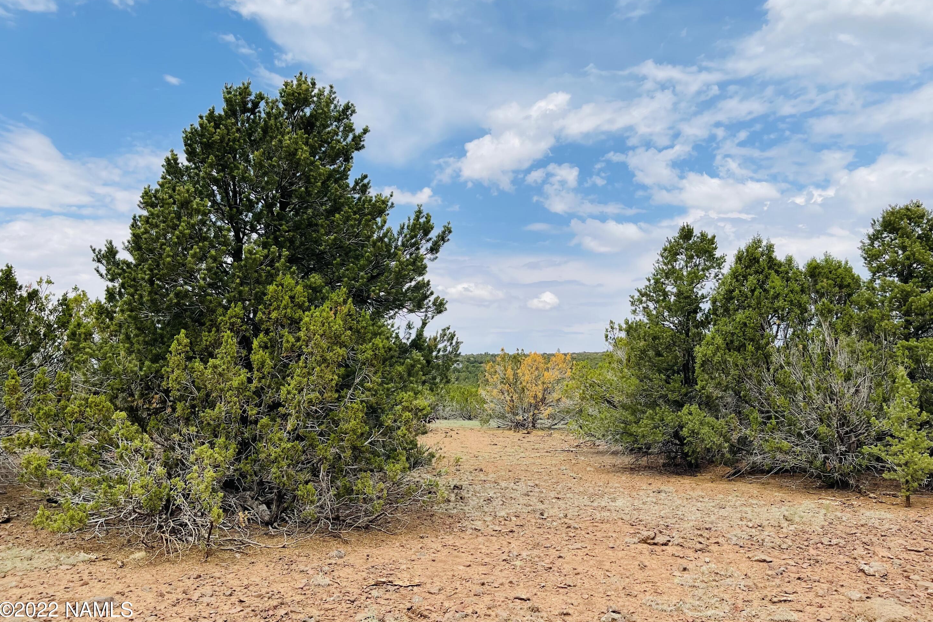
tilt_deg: +7.2
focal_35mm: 28
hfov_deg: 65.5
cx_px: 480
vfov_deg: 46.3
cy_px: 281
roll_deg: -1.6
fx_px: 726
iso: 32
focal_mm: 5.1
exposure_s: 1/4717
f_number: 1.6
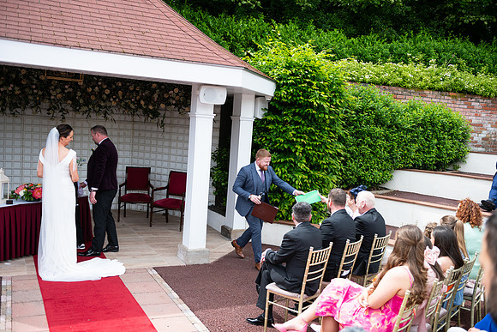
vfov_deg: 36.9
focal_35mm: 36
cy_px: 166
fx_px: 497
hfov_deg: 53.1
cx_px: 248
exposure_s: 1/1250
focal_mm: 36
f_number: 3.5
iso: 250
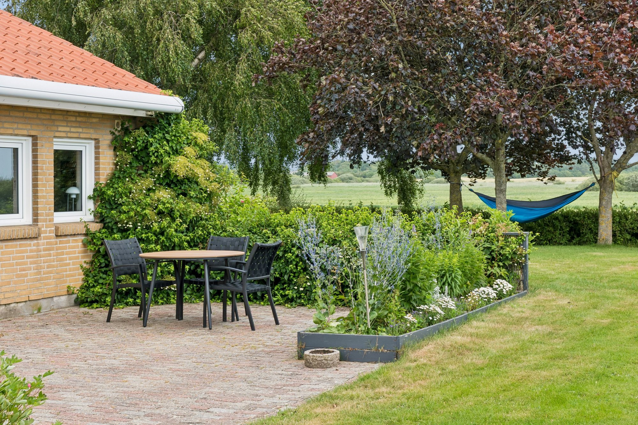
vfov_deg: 22.1
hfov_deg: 32.6
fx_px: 1090
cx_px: 319
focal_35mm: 62
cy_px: 212
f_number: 8
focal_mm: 41
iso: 200
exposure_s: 1/125
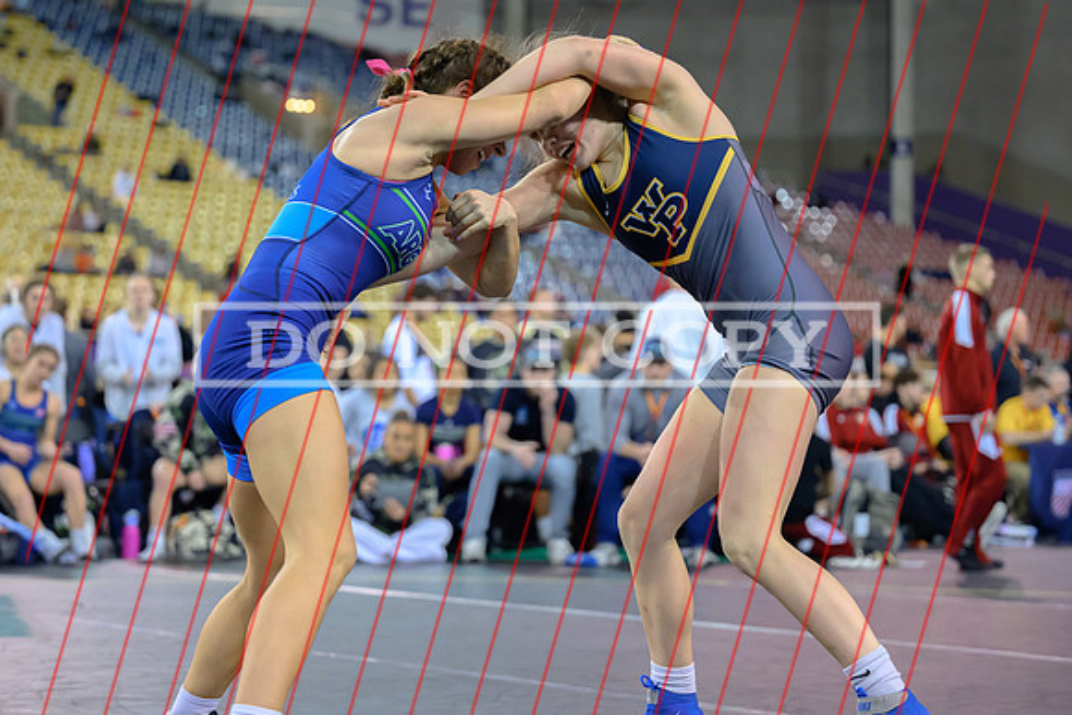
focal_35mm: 87
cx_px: 506
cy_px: 297
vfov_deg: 15.8
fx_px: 2580
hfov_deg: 23.5
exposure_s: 1/800
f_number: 2.8
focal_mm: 74
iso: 5600
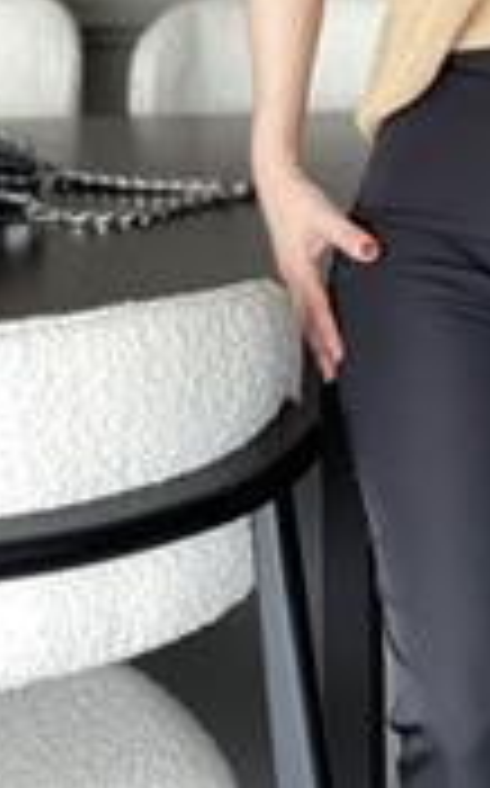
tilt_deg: -4.5
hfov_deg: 8.1
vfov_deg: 12.8
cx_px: 589
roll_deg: +0.7
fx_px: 3427
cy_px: -133
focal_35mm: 160
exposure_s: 1/120
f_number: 2.2
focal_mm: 7.5
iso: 160
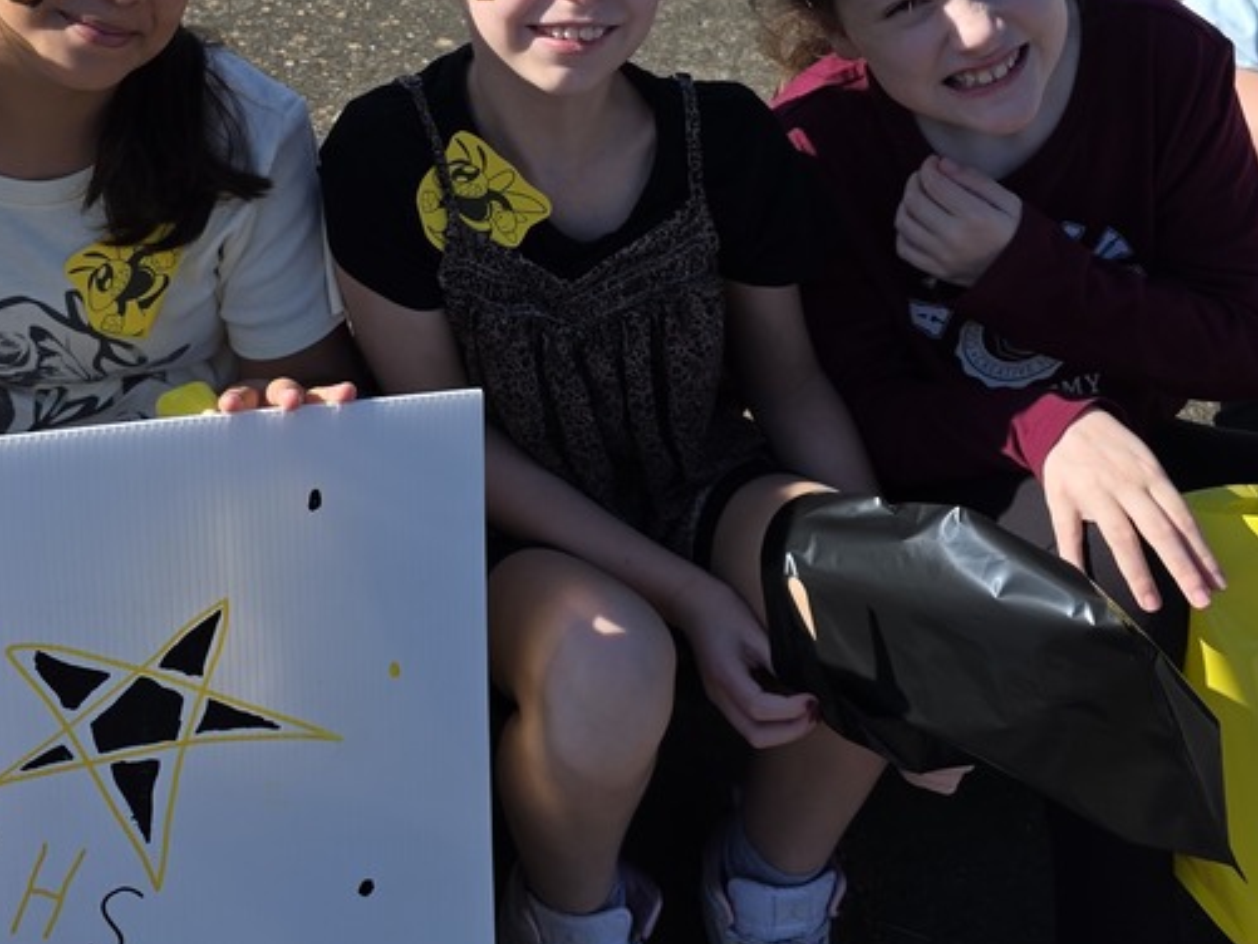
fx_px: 1708
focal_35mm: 47
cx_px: 304
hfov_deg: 39.3
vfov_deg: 29.4
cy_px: 58
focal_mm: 6.3
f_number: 1.7
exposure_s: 1/645
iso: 80
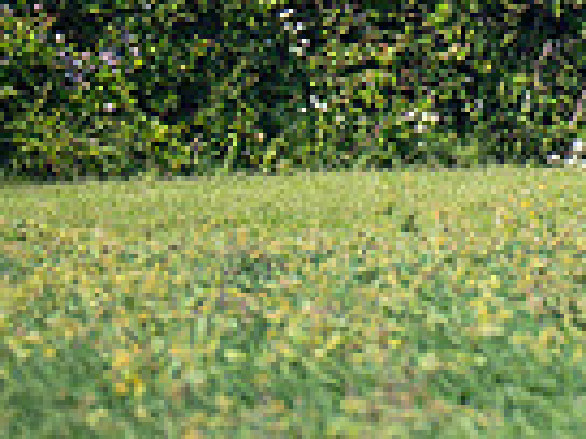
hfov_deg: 0.8
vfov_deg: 0.6
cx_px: 1017
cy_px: -40
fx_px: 43286
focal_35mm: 2557
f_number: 5
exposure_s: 1/2000
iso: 400
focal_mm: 200
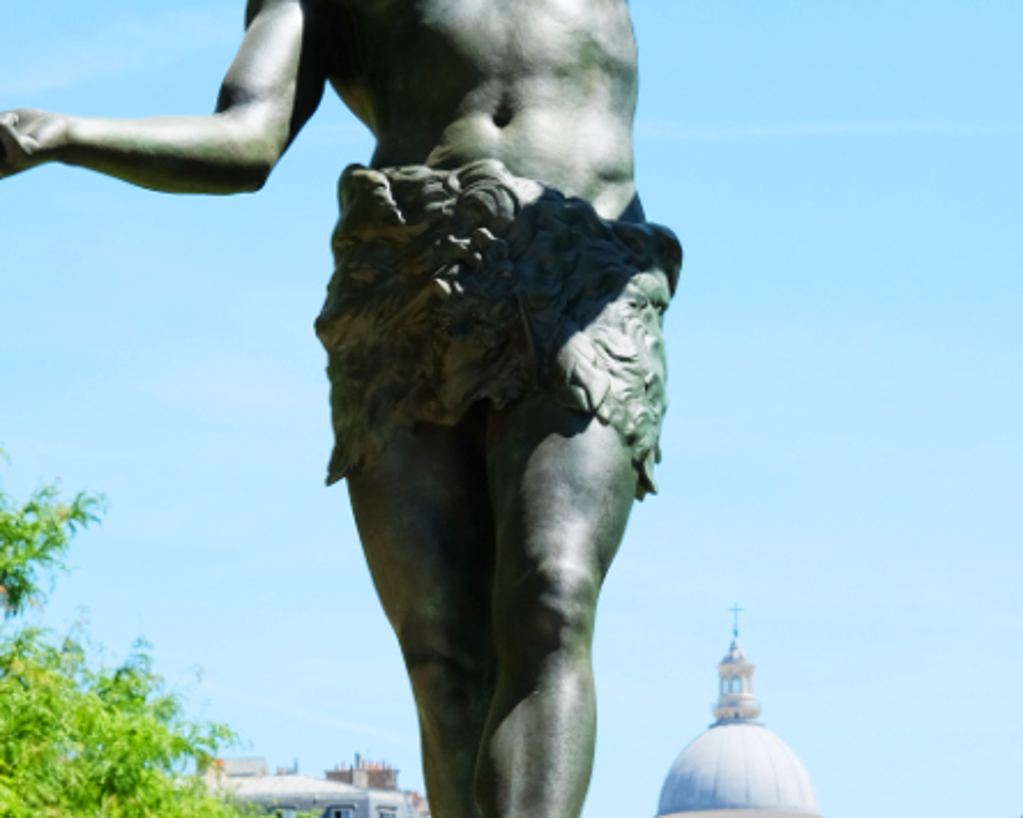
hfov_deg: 19.0
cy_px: 474
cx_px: 500
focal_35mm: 101
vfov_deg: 15.2
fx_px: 3057
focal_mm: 35
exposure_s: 1/420
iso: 400
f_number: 8
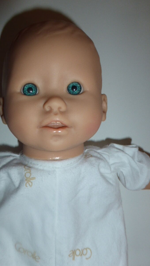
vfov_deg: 66.1
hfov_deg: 39.8
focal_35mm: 29
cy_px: 130
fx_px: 205
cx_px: 54
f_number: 3.3
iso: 100
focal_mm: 4.3
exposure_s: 1/60
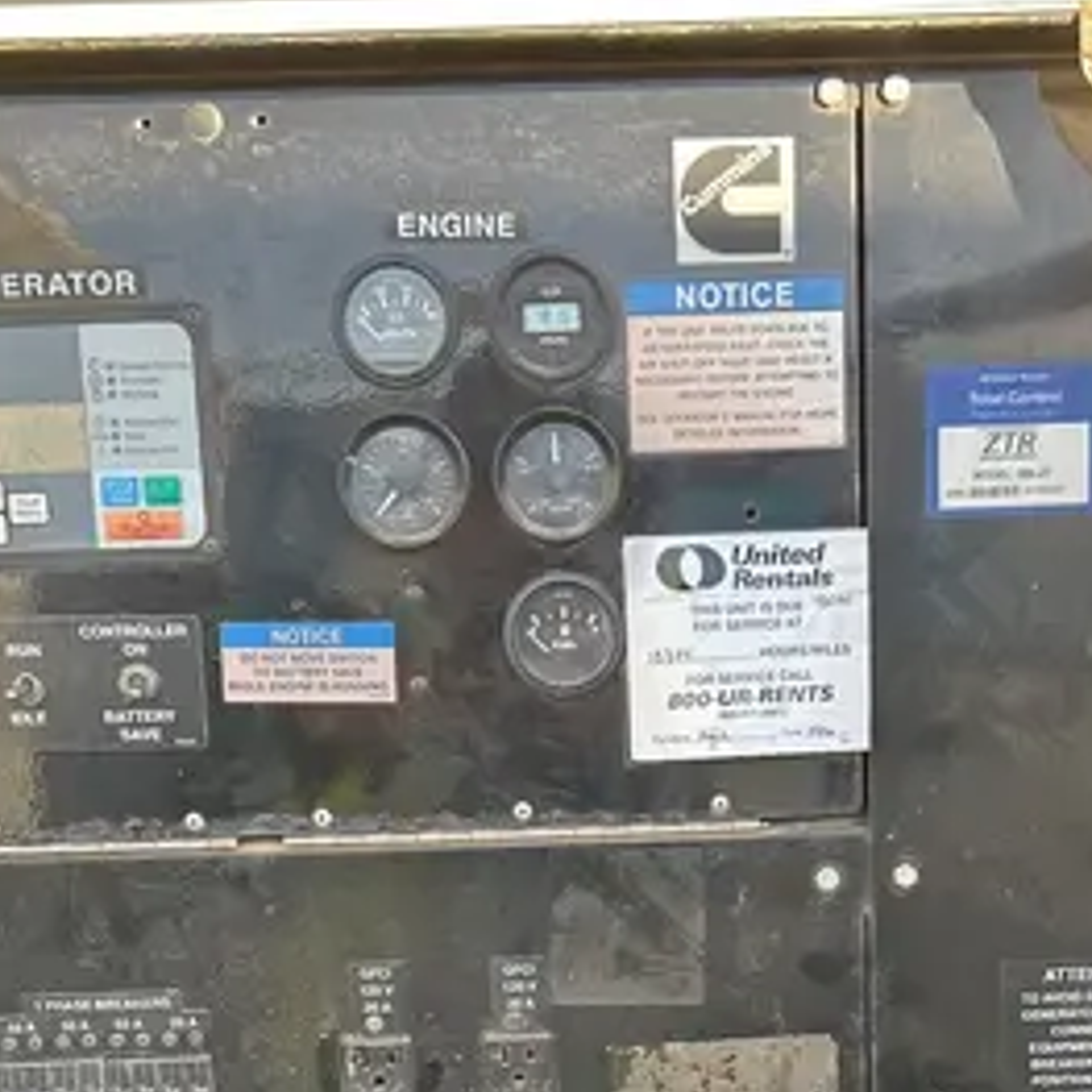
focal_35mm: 64
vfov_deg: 25.2
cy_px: 1156
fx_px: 2284
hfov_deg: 26.8
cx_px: 656
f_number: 1.5
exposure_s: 1/421
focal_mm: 5.7
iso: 50
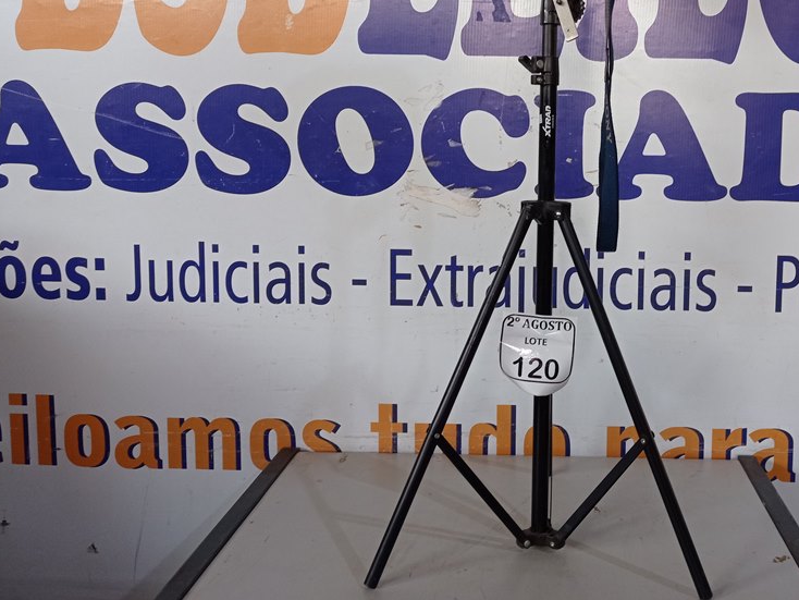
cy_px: 199
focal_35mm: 39
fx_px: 900
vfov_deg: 36.5
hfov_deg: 47.1
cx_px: 531
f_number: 1.79
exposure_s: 1/60
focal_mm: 4.7
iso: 217
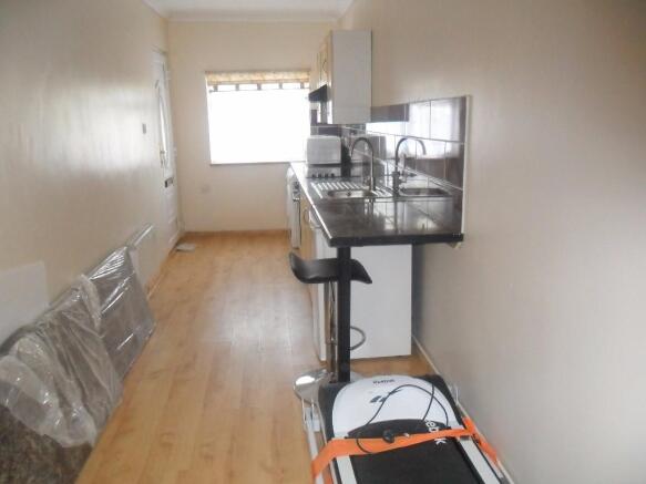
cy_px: 242
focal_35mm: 27
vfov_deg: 51.3
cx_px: 323
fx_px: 504
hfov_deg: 65.3
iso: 400
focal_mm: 4.9
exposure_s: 1/45
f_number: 3.5
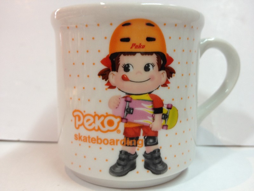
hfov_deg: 52.6
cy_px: 96
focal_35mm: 35
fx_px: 257
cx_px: 127
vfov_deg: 40.7
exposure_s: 1/33
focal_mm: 4.28
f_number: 2.4
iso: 80
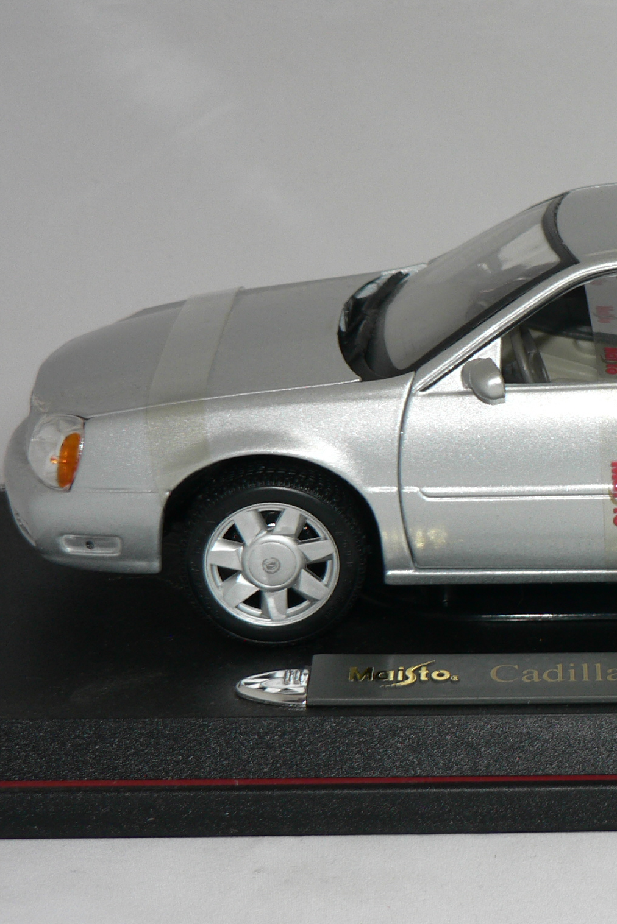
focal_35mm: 93
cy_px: 422
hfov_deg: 14.4
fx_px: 2390
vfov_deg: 21.9
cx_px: 672
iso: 80
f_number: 2.8
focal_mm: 8.8
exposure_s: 1/60
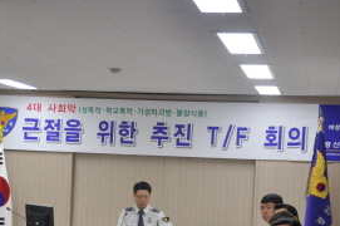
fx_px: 990
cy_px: 195
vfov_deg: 12.9
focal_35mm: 105
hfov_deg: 19.4
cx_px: 109
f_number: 5.6
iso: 360
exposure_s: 1/30
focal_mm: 38
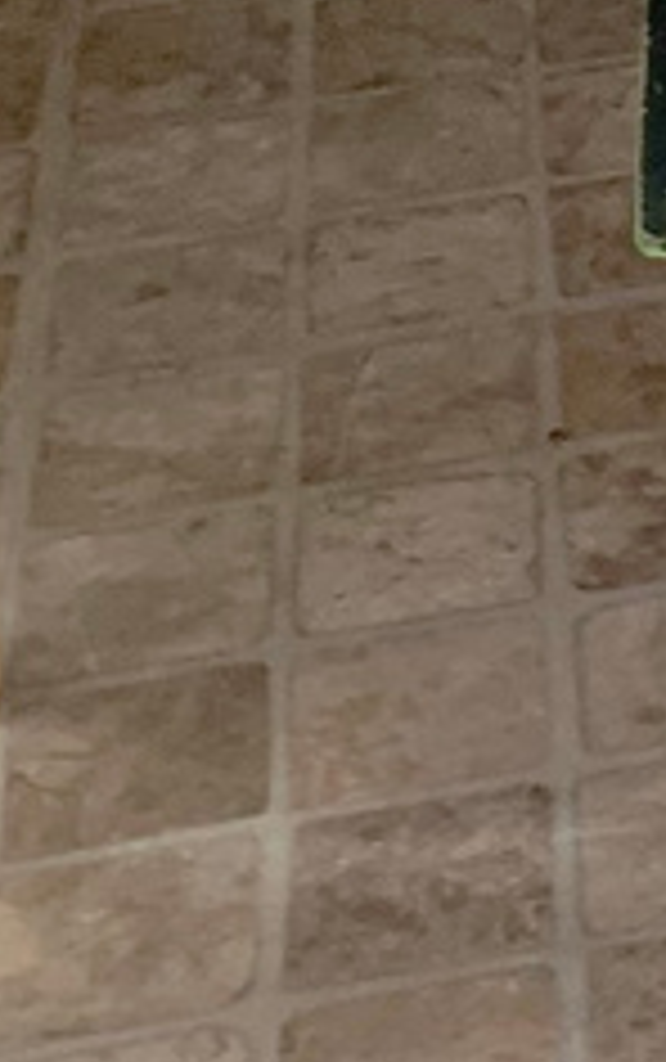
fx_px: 5186
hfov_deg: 6.7
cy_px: -1282
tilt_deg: -13.9
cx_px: 2007
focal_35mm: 179
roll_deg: -0.3
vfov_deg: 10.4
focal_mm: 4.25
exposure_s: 1/88
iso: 100
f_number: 1.8
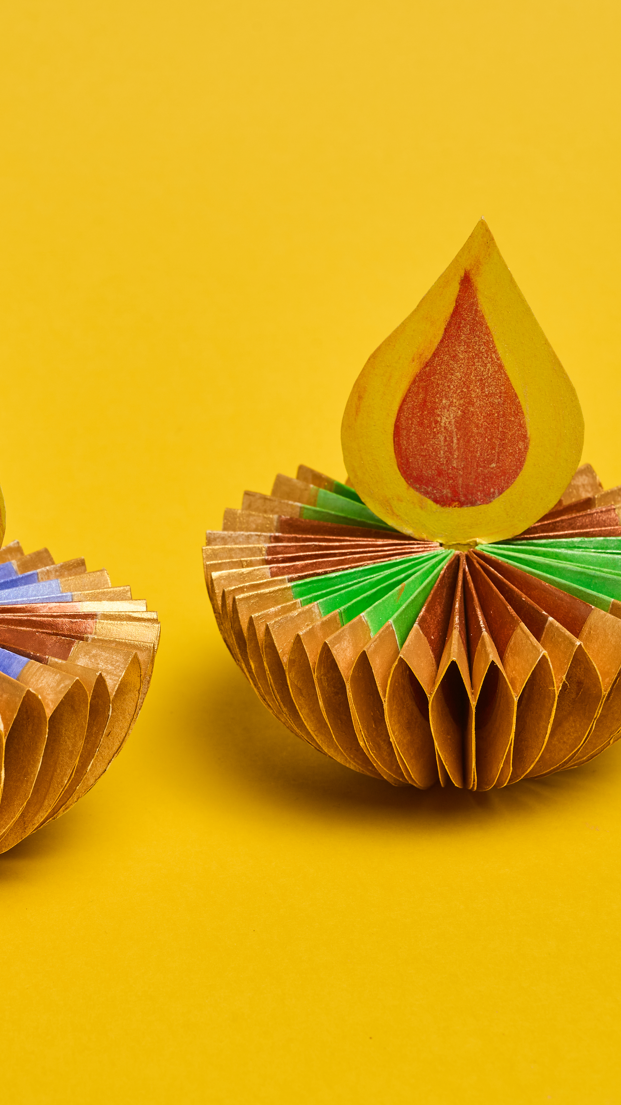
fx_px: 3250
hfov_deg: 10.9
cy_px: 554
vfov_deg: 19.3
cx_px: 187
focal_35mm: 111
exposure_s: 1/100
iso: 250
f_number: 13
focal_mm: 70
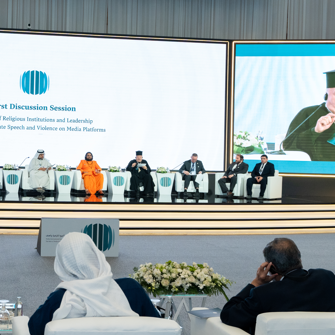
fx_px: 602
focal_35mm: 55
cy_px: 165
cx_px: 52
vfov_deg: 31.1
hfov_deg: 30.1
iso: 2500
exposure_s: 1/250
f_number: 5
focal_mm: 28
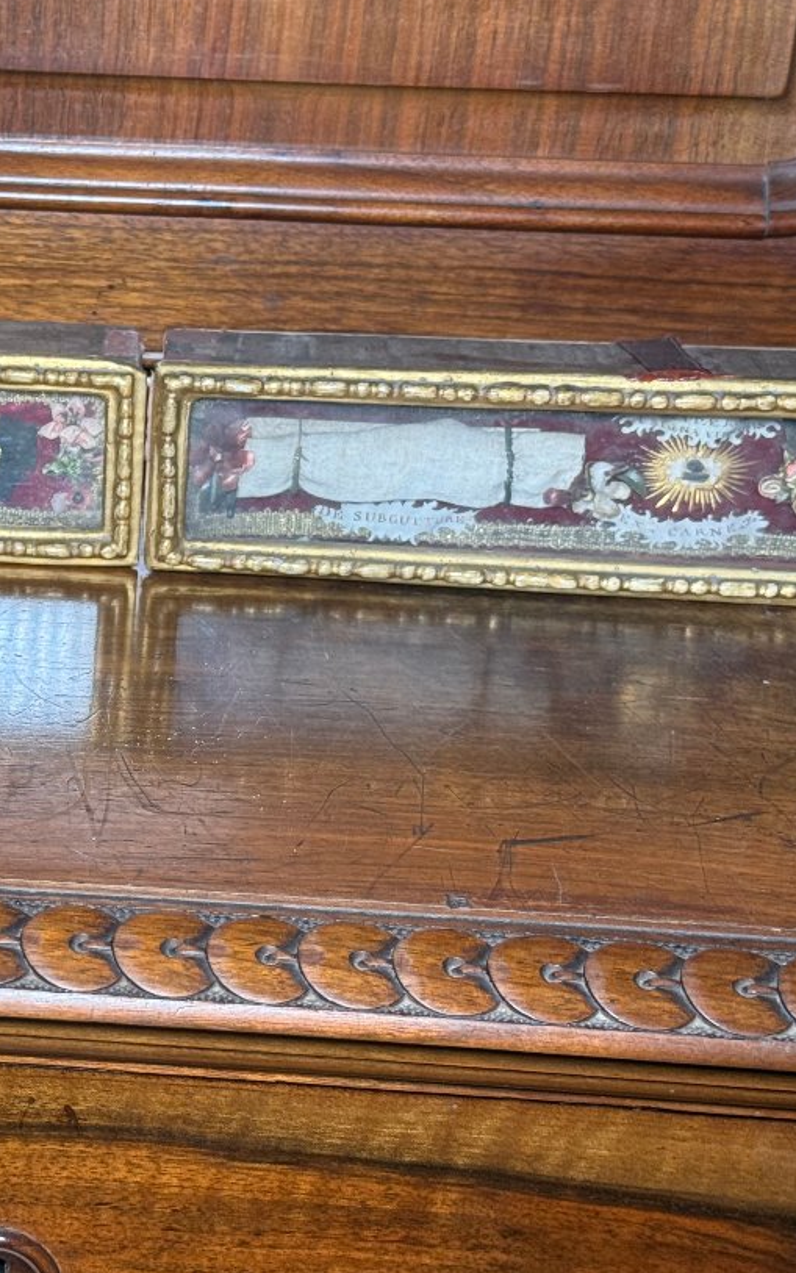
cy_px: 679
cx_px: -77
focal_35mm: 75
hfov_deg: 16.9
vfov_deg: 27.5
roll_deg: -1.8
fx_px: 2602
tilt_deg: -22.6
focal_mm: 6.76
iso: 100
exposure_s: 1/68
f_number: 1.78
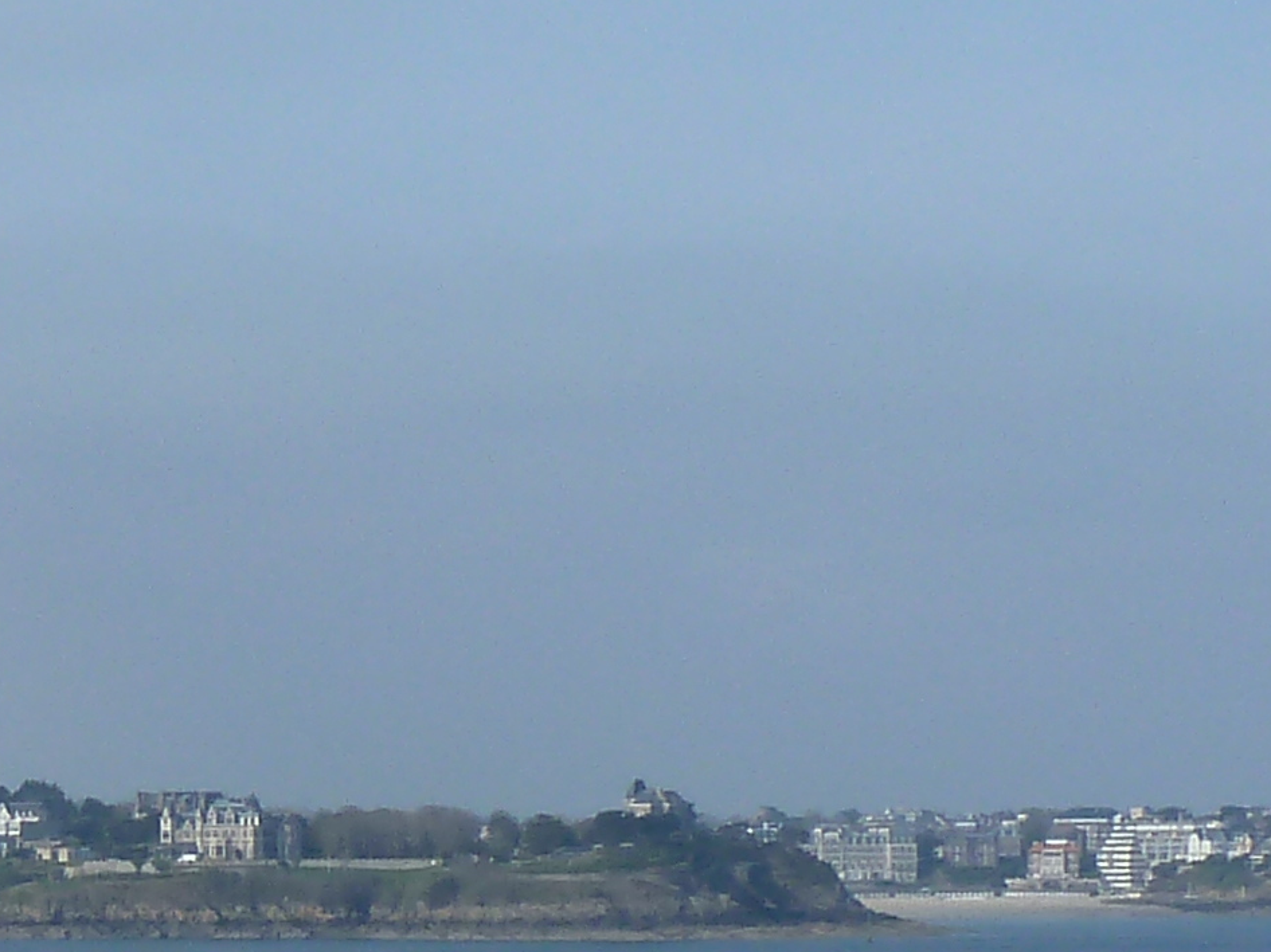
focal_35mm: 148
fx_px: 5433
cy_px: 1235
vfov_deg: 9.8
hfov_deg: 12.2
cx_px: -1071
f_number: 5
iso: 80
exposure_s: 1/500
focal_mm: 5.7
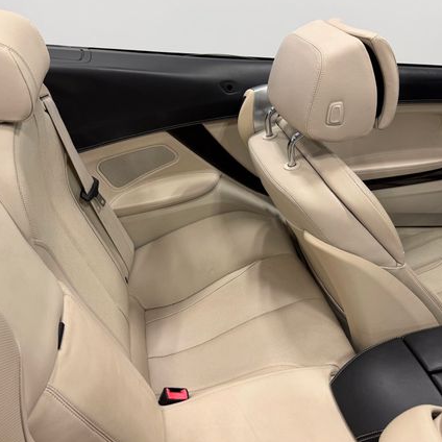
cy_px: 203
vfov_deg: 51.0
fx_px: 462
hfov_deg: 50.8
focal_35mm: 32
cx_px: 179
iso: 64
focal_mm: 6.76
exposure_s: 1/224
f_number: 1.78
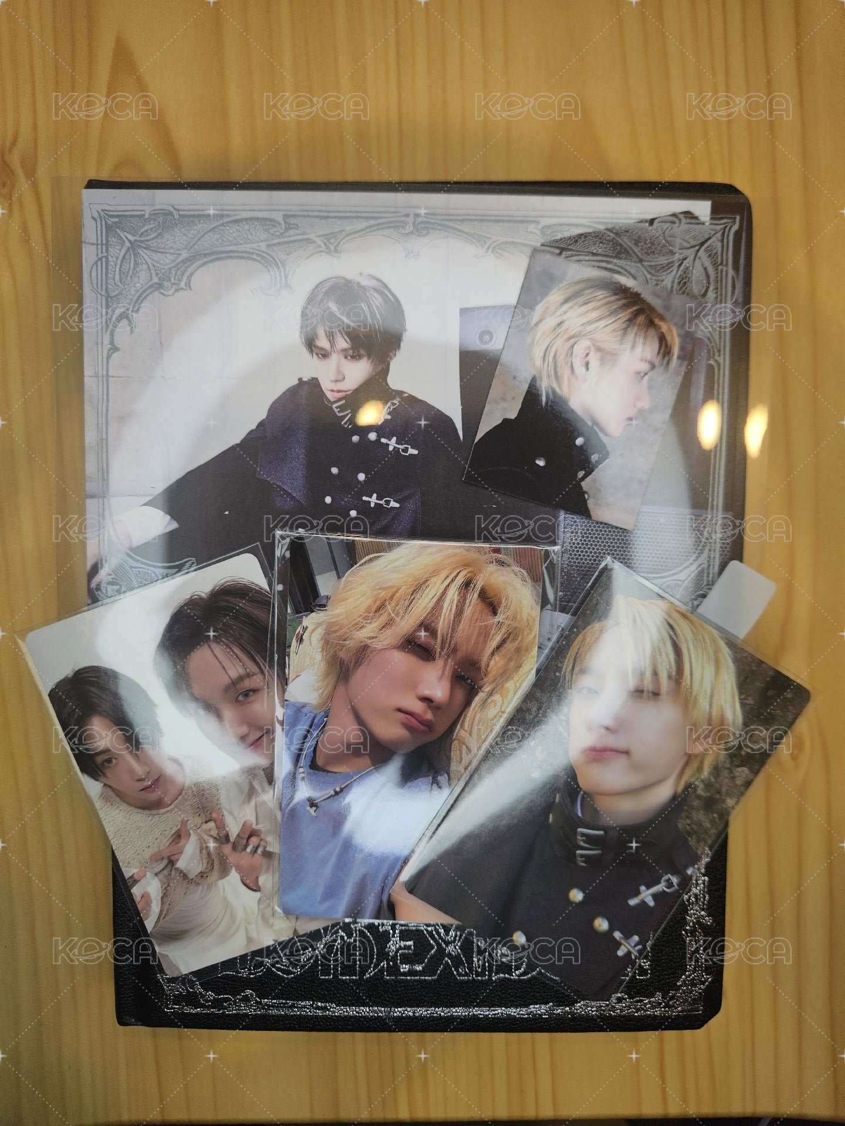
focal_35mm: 23
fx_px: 749
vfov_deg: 73.9
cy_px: 563
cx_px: 422
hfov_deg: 58.9
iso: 80
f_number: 1.8
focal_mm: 5.4
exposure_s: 1/120
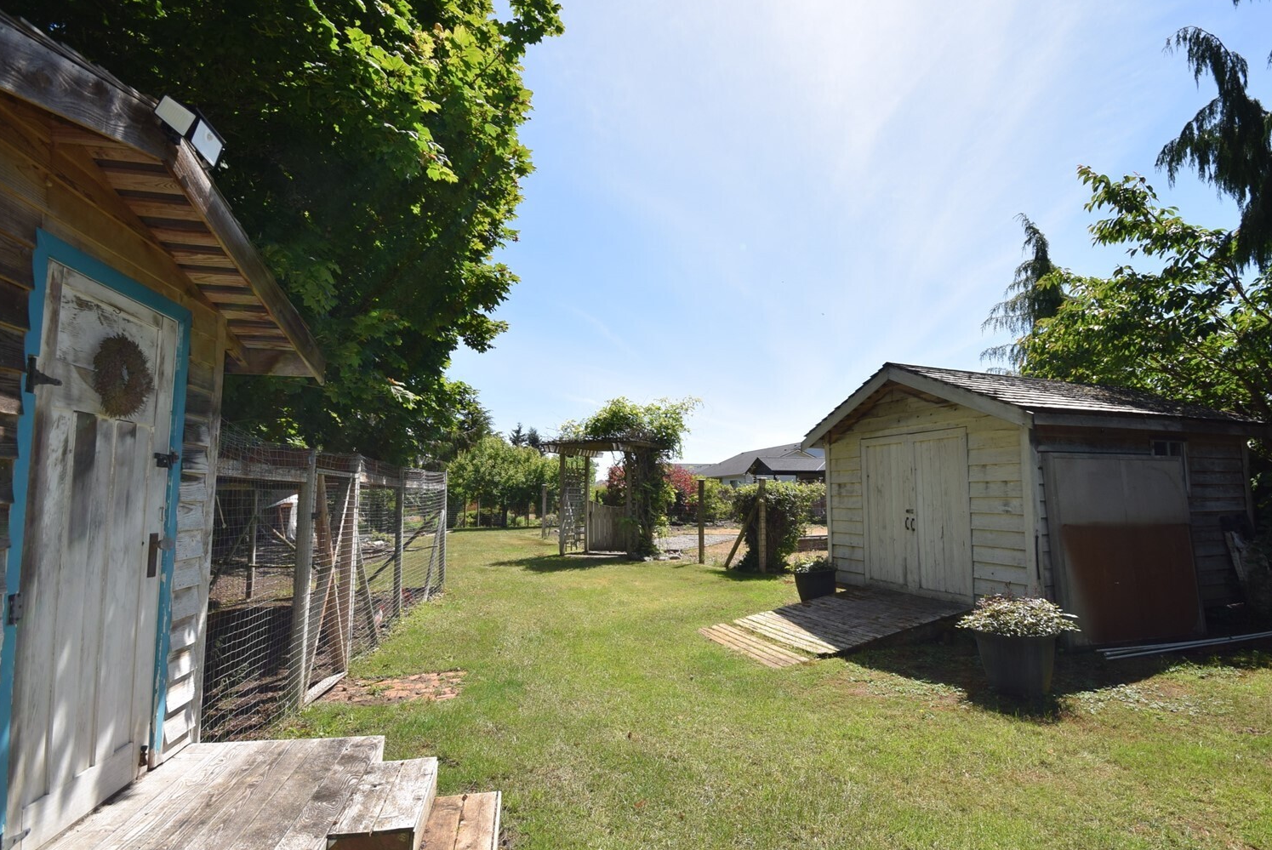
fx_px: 601
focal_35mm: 17
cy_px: 434
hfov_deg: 93.1
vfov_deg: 70.5
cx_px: 684
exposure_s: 1/200
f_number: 8
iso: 100
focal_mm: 10
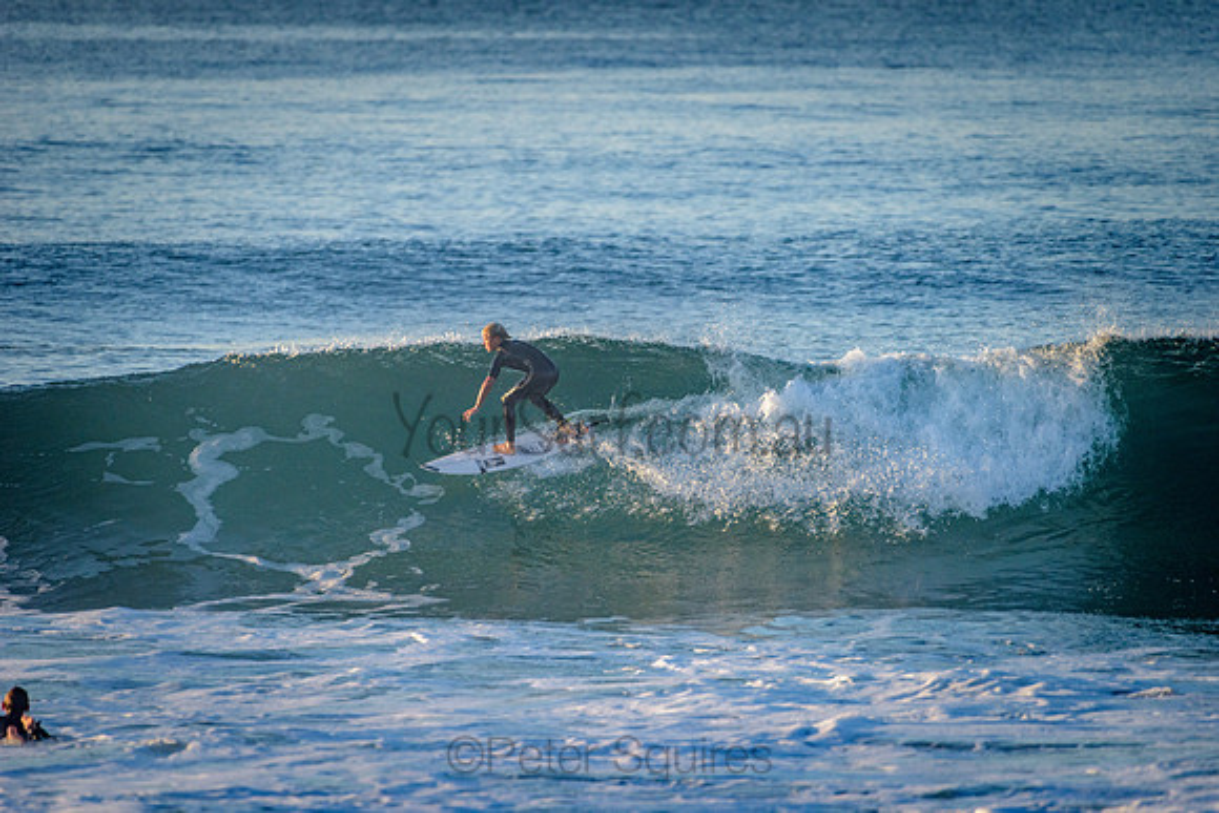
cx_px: 610
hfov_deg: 4.1
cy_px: 406
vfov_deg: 2.8
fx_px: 16934
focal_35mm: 500
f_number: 5.6
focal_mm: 500
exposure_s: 1/2000
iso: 560
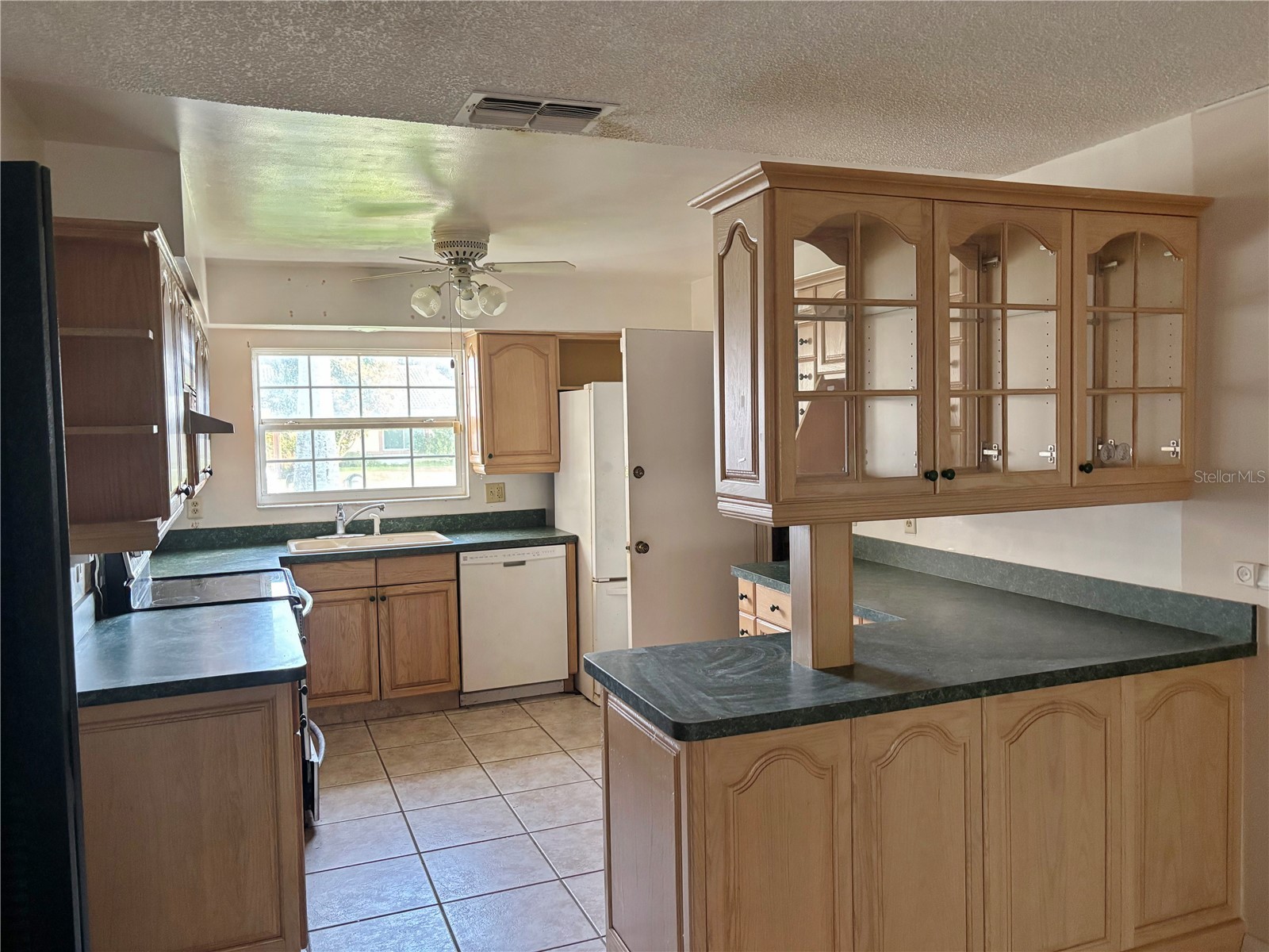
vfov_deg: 53.1
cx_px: 634
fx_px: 953
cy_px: 476
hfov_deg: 67.3
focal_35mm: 26
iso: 500
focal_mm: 5.96
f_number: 1.6
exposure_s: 1/60
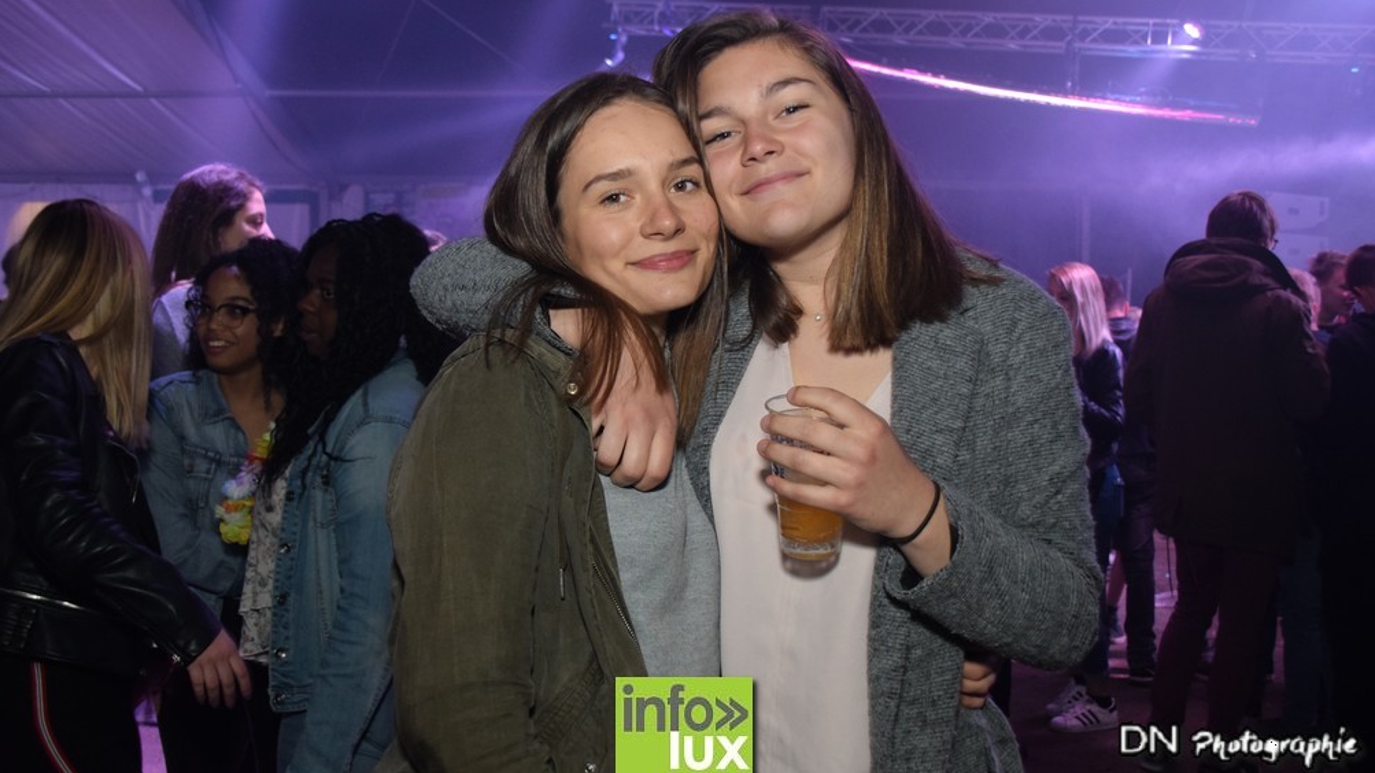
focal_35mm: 38
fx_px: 1385
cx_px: 685
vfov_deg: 31.1
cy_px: 326
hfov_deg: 52.8
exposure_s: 1/30
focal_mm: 24
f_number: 4
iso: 1600
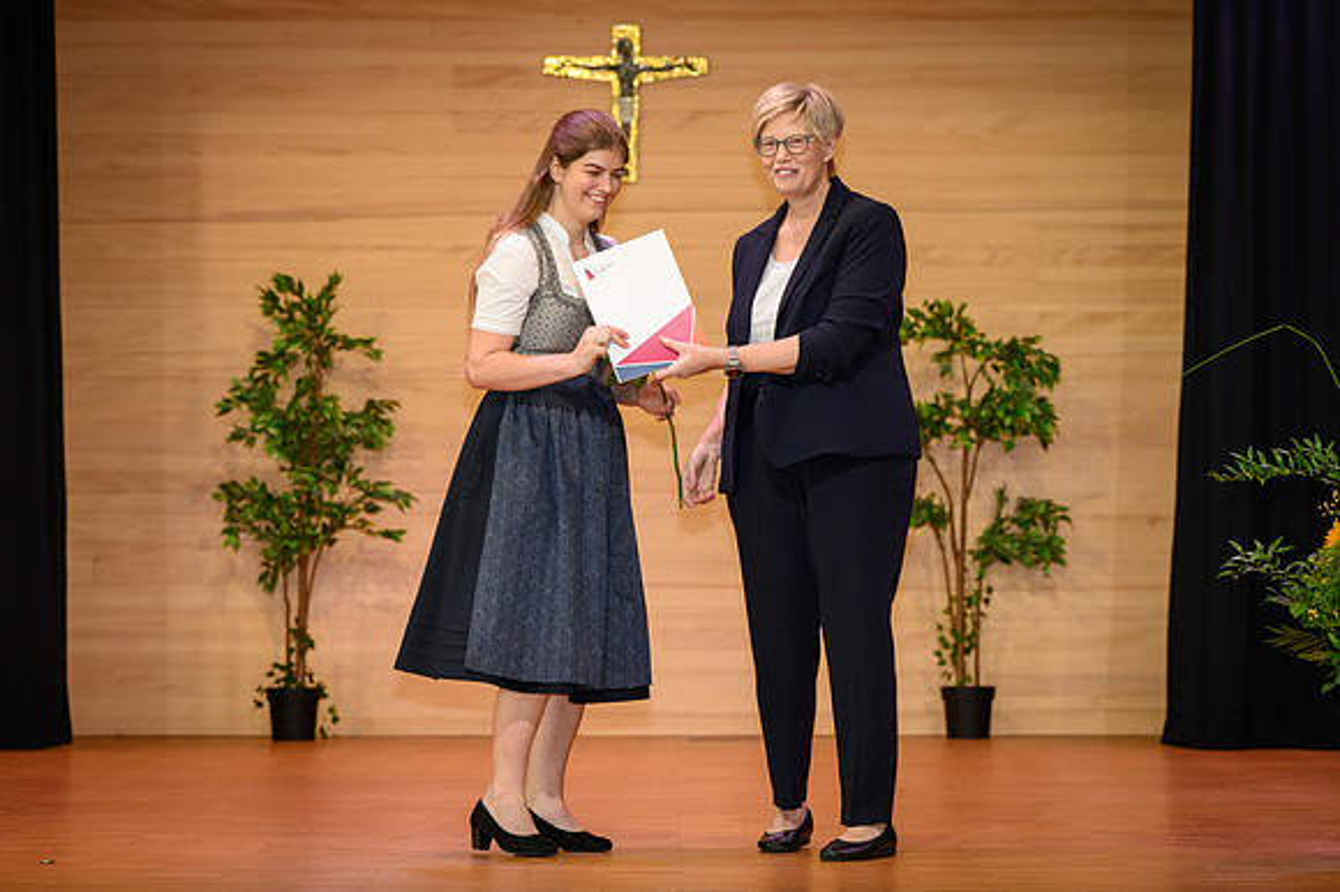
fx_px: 4861
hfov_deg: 15.7
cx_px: 653
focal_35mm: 131
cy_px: 402
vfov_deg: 10.5
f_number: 5
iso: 2000
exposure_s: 1/200
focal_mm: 110
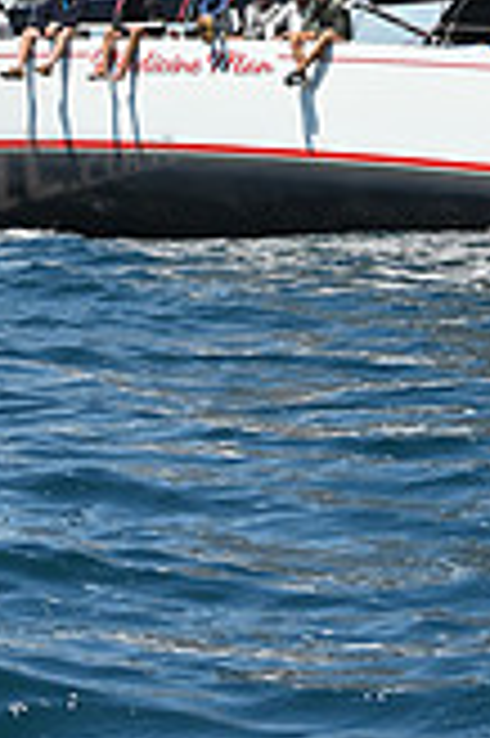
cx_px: 411
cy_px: -540
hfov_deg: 5.5
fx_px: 5074
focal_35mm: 248
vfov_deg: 8.1
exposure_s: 1/1000
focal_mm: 70
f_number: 8
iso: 320
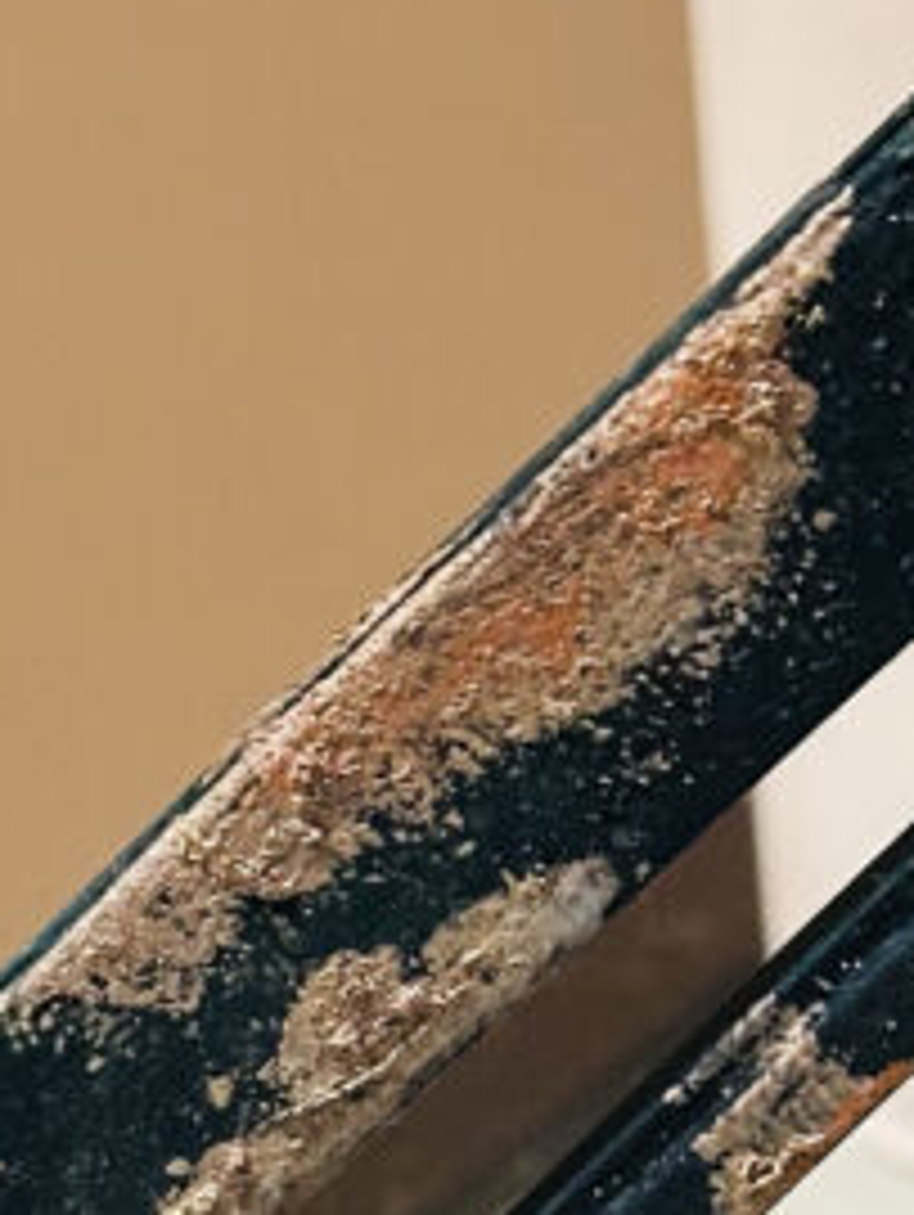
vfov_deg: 10.7
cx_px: 428
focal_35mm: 182
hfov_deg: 8.2
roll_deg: +0.4
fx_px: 6397
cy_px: 1413
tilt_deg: -23.6
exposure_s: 1/25
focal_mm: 6.86
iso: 500
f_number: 1.78
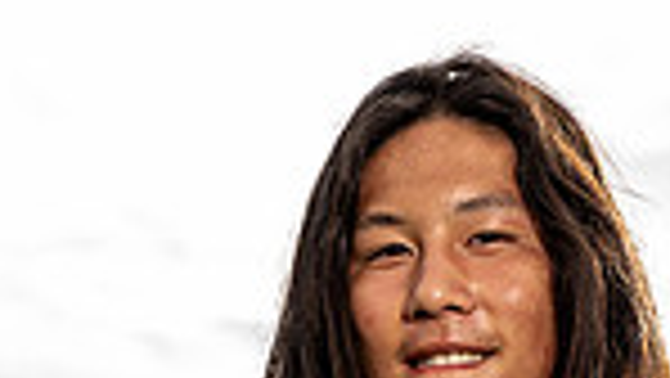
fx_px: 3946
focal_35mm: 222
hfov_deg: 9.7
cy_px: 927
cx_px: 459
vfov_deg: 5.3
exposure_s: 1/250
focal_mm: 70
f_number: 5
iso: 100
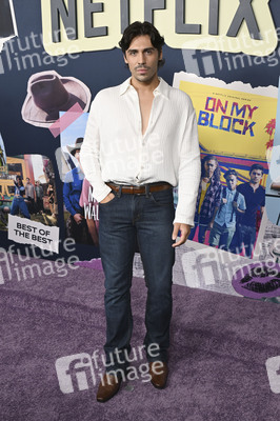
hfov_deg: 31.8
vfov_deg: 46.4
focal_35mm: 42
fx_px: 491
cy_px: 210
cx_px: 140
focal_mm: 42
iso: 1250
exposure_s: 1/250
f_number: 5.6
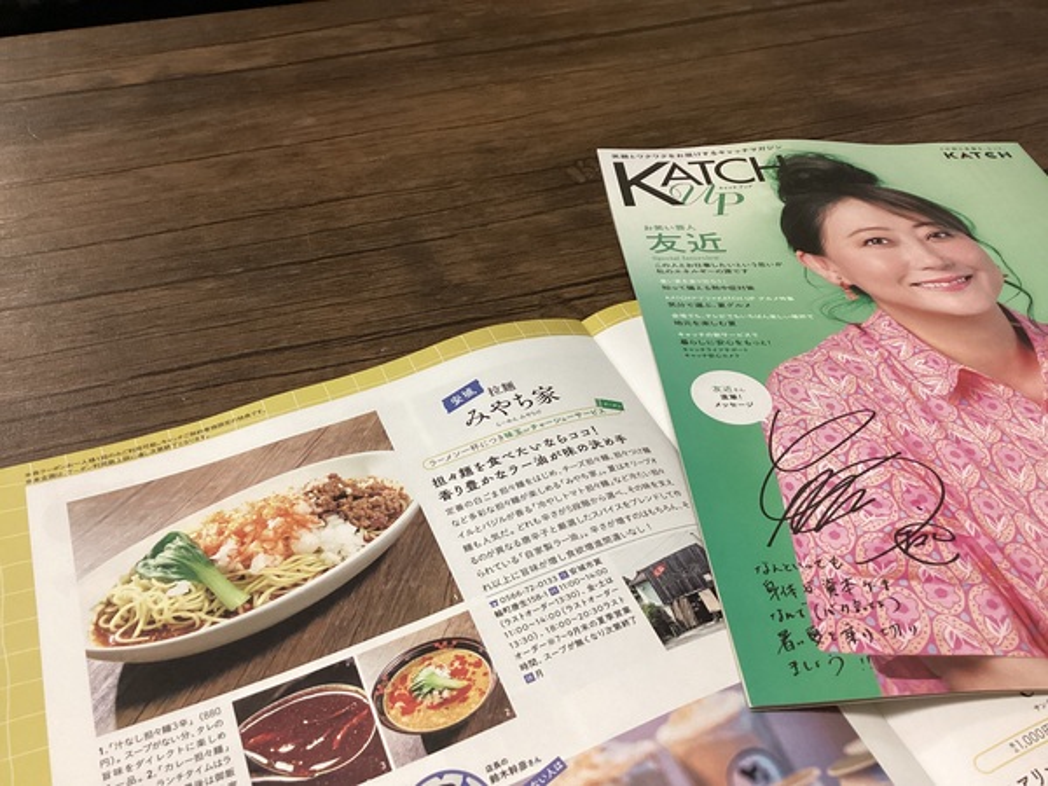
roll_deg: -0.8
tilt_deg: -43.3
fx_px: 939
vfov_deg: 45.4
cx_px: 524
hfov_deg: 58.4
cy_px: 393
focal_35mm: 31
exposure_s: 1/60
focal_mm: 3.3
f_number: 2.4
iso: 250
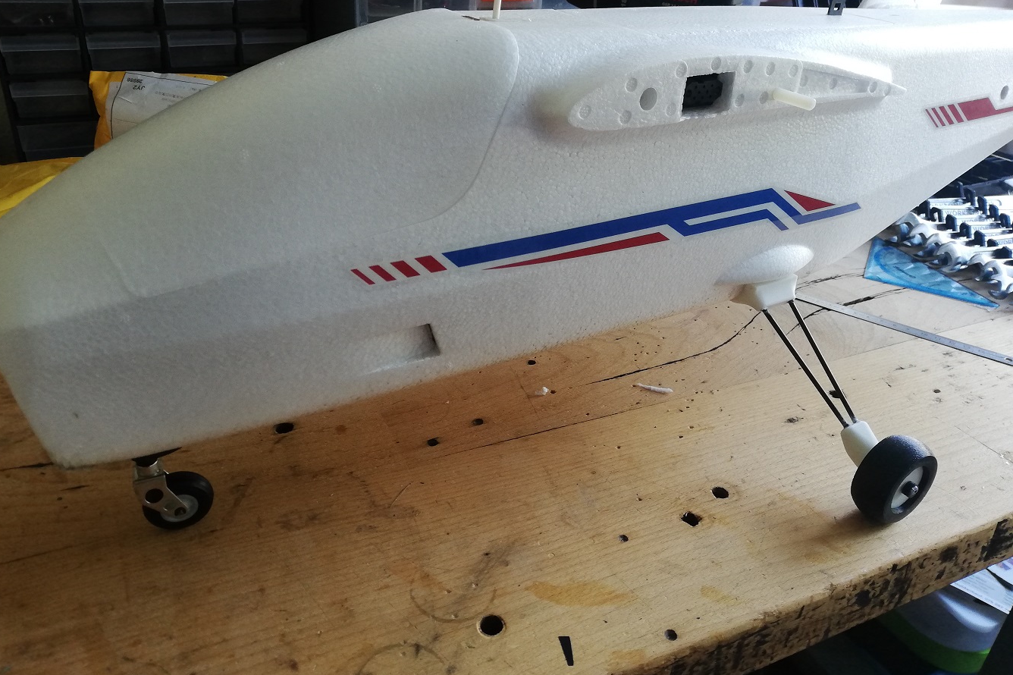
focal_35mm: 28
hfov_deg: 65.5
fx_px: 788
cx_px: 489
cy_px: 293
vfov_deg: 46.3
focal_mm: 3.81
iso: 160
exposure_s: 1/50
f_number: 2.2
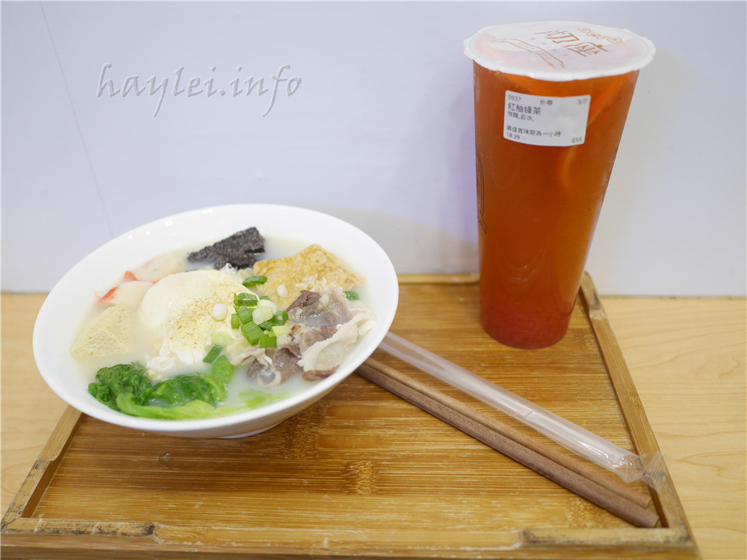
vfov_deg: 46.8
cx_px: 374
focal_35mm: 30
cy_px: 280
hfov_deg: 60.0
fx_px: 647
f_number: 1.7
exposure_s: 1/80
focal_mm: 15
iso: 200
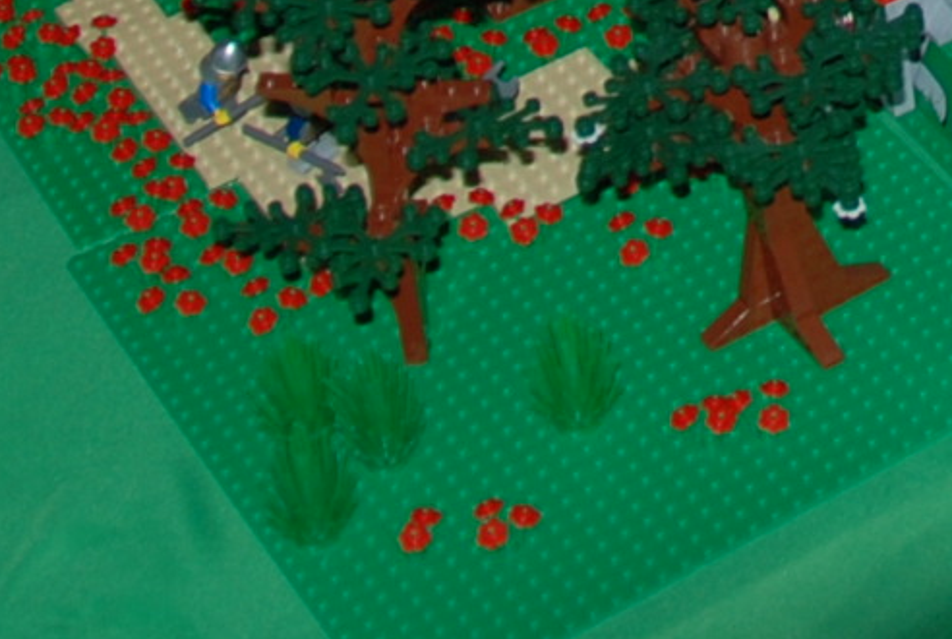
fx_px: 4212
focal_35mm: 159
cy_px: -1208
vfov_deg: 7.7
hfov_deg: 12.2
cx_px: 1463
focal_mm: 18
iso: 100
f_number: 3.5
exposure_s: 1/60
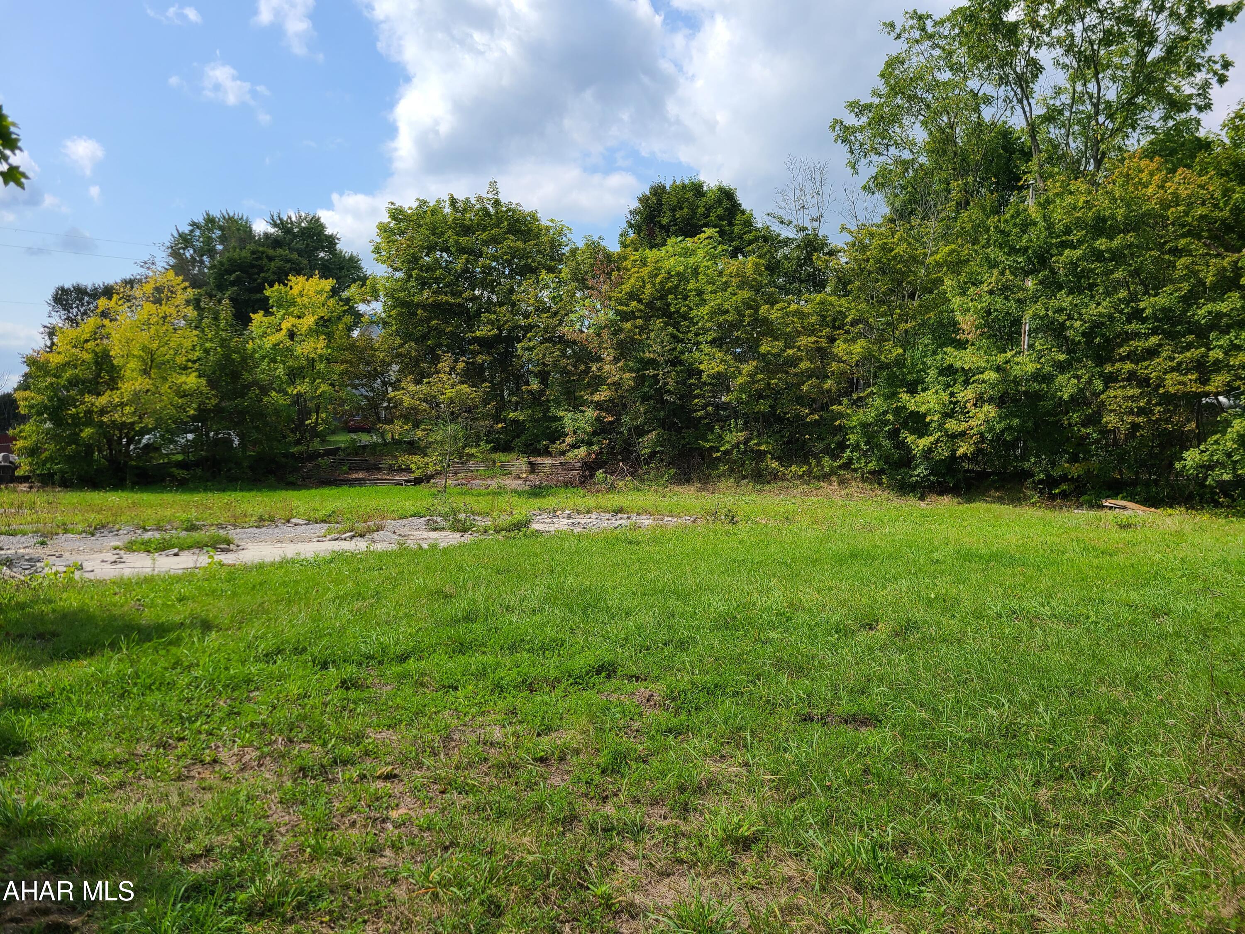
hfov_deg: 67.3
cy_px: 467
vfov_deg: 53.1
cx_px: 622
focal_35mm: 26
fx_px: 935
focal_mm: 5.4
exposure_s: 1/2222
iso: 40
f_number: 1.8
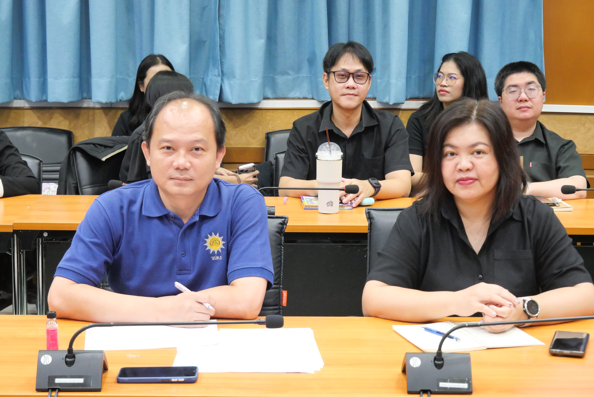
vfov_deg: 18.5
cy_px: 198
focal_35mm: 74
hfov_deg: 27.3
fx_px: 1222
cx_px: 297
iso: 3200
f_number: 5.3
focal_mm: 36
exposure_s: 1/30
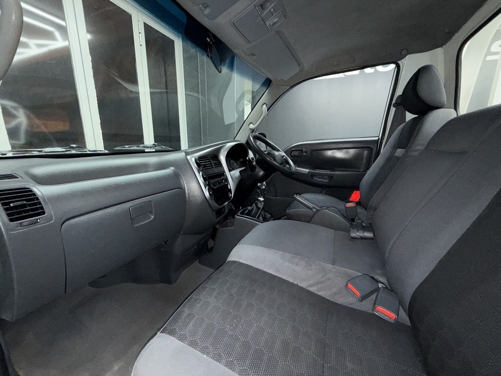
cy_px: 188
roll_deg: -0.9
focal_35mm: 14
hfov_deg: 102.1
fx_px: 203
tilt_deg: -13.2
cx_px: 250
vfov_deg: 85.7
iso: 160
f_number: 2.2
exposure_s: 1/50
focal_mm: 2.22
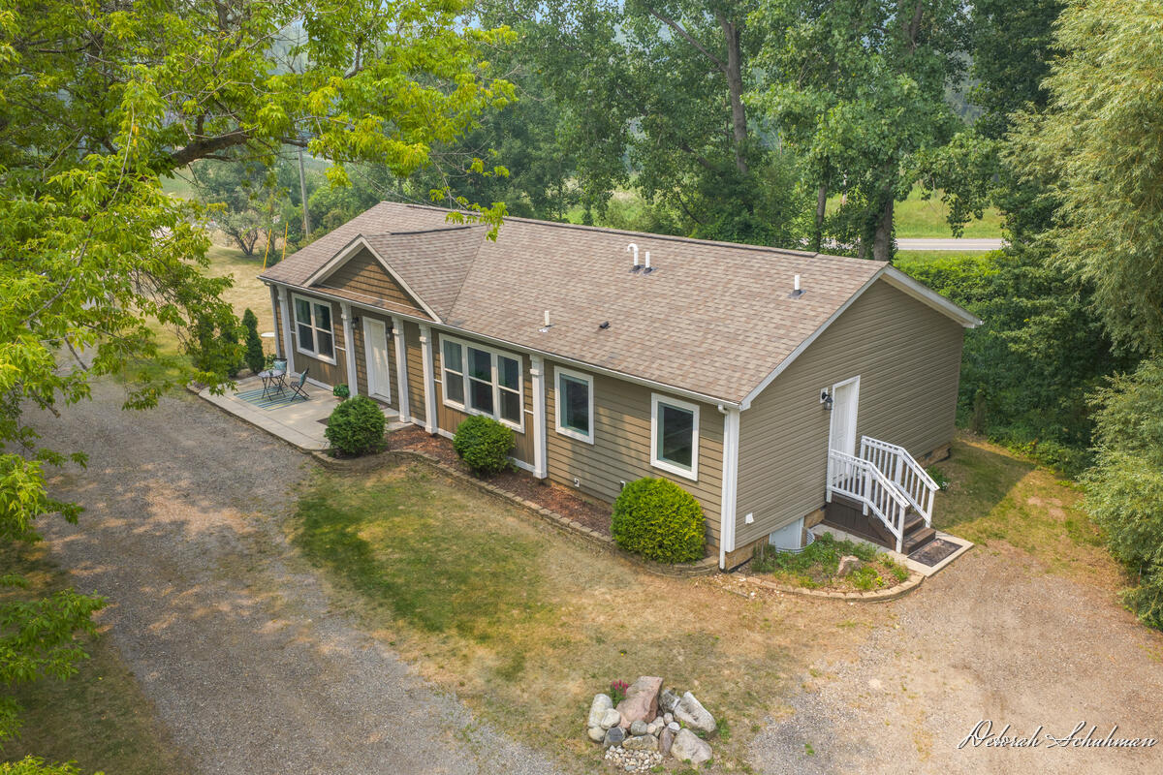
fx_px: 904
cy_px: 388
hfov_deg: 65.5
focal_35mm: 28
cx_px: 582
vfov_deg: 46.4
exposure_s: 1/160
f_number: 5.6
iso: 100
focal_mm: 14.45
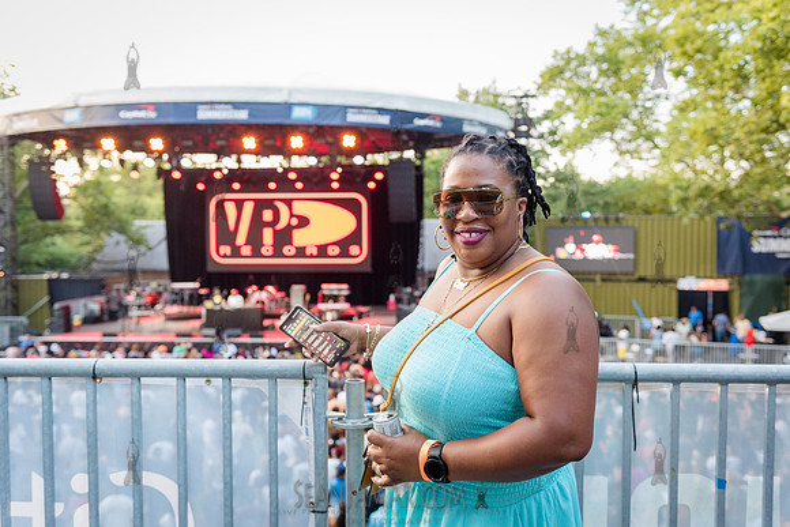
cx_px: 400
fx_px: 786
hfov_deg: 53.3
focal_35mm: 36
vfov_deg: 37.1
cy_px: 264
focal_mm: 35
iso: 2000
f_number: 3.2
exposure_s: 1/160
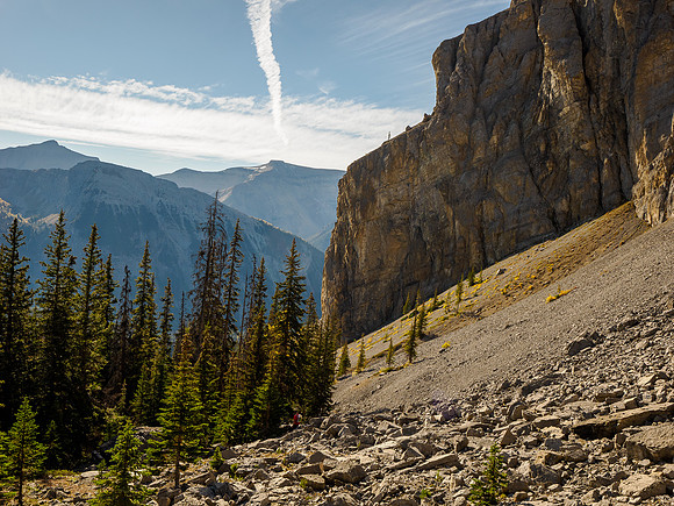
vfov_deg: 39.7
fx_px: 701
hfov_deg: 51.4
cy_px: 253
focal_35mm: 36
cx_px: 337
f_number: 8
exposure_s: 1/100
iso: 200
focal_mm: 18
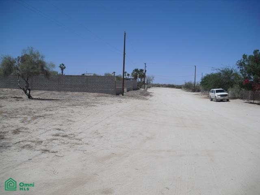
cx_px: 130
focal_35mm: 36
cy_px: 98
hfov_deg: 51.4
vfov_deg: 39.7
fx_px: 270
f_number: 7.8
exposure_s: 1/320
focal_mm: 6.3
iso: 64
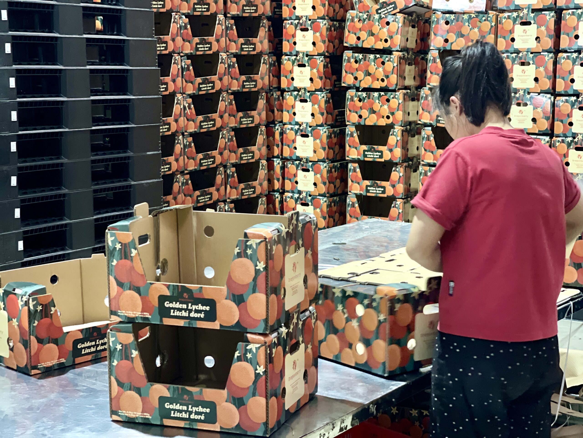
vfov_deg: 22.9
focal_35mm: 64
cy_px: 219
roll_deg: -0.6
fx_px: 1078
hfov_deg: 30.3
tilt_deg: -8.9
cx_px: 292
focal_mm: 7.5
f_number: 2.2
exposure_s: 1/14
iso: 640
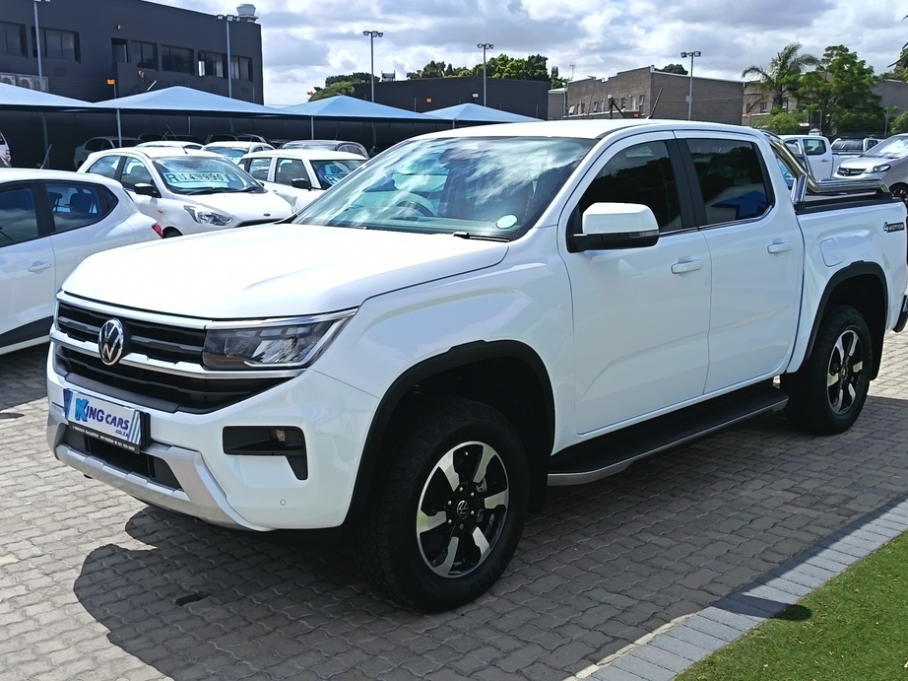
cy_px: 352
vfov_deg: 35.9
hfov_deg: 46.8
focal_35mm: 40
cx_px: 456
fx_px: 1049
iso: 100
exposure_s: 1/1192
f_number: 1.75
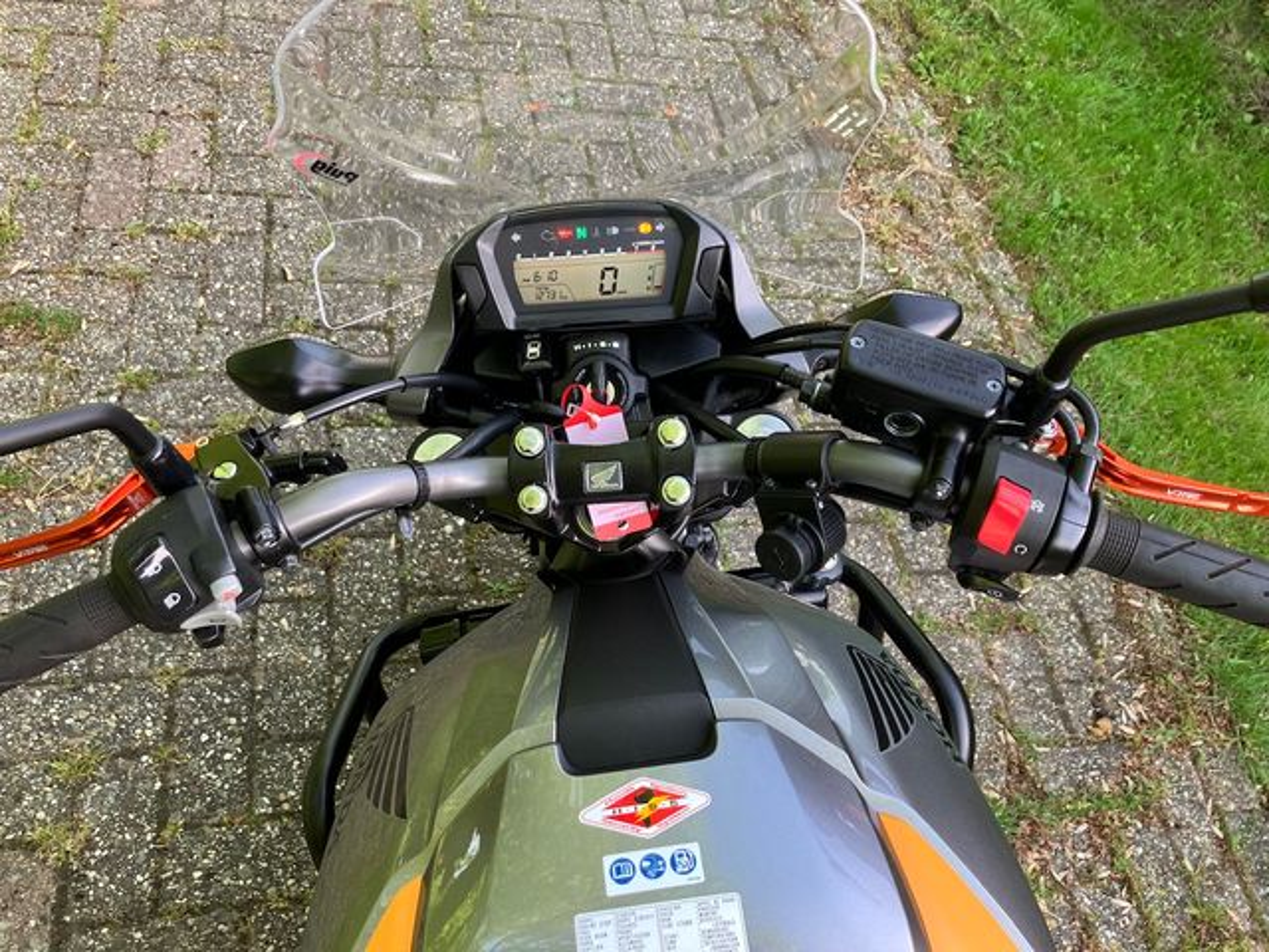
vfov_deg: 49.7
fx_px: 1026
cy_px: 476
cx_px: 634
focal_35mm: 28
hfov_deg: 63.4
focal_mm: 3.99
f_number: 1.8
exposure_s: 1/121
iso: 80
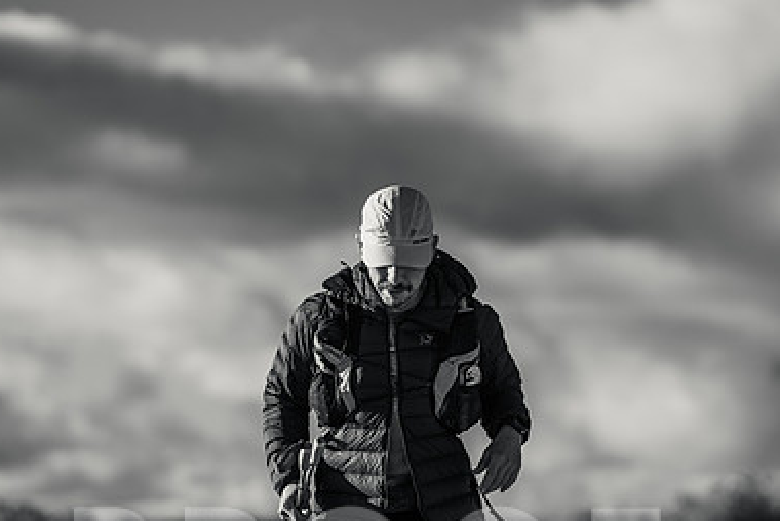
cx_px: 367
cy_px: 331
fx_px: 3057
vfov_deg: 9.7
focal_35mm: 141
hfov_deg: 14.5
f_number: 2
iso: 100
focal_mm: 92
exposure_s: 1/2500
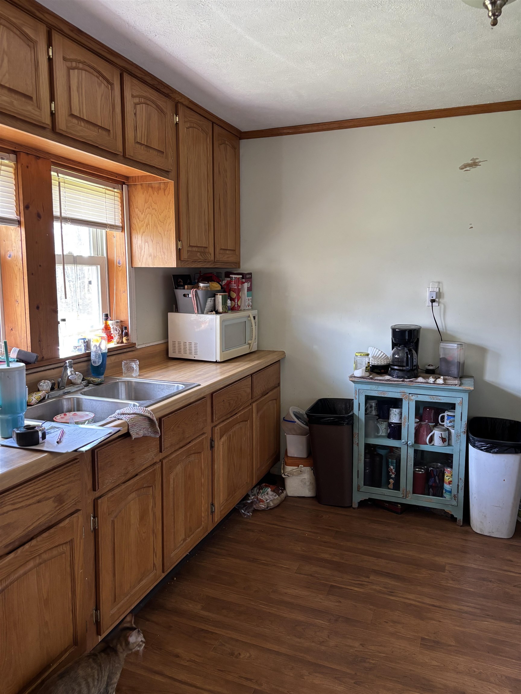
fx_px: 522
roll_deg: -0.4
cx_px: 260
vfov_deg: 67.3
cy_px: 347
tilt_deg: -8.5
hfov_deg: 53.1
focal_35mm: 26
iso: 200
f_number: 1.6
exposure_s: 1/60
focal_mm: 5.96
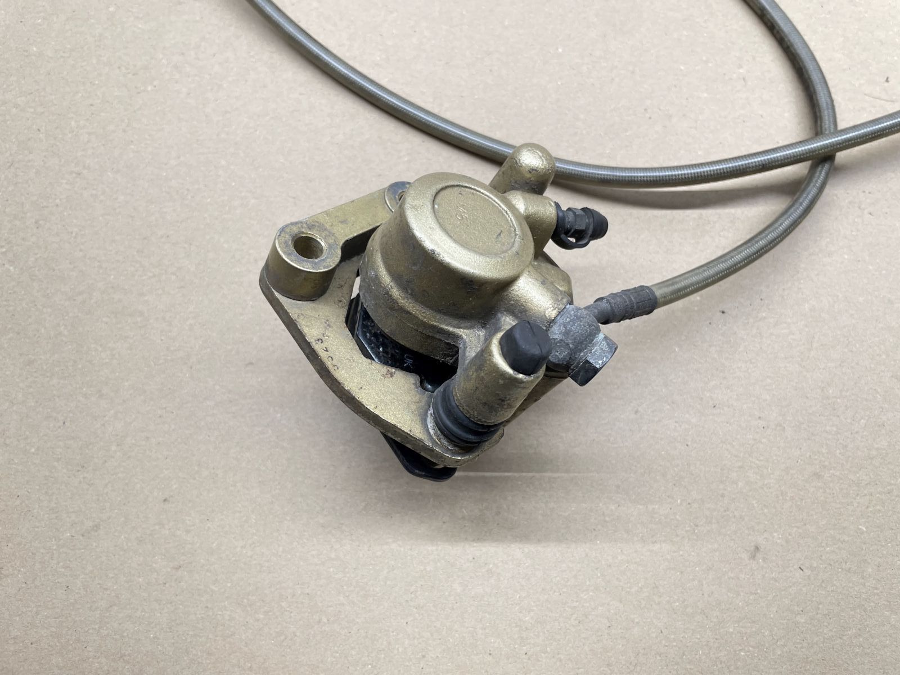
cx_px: 450
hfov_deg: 67.3
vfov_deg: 53.1
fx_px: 676
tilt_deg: -74.5
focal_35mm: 26
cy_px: 338
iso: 100
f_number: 1.6
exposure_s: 1/100
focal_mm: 4.2
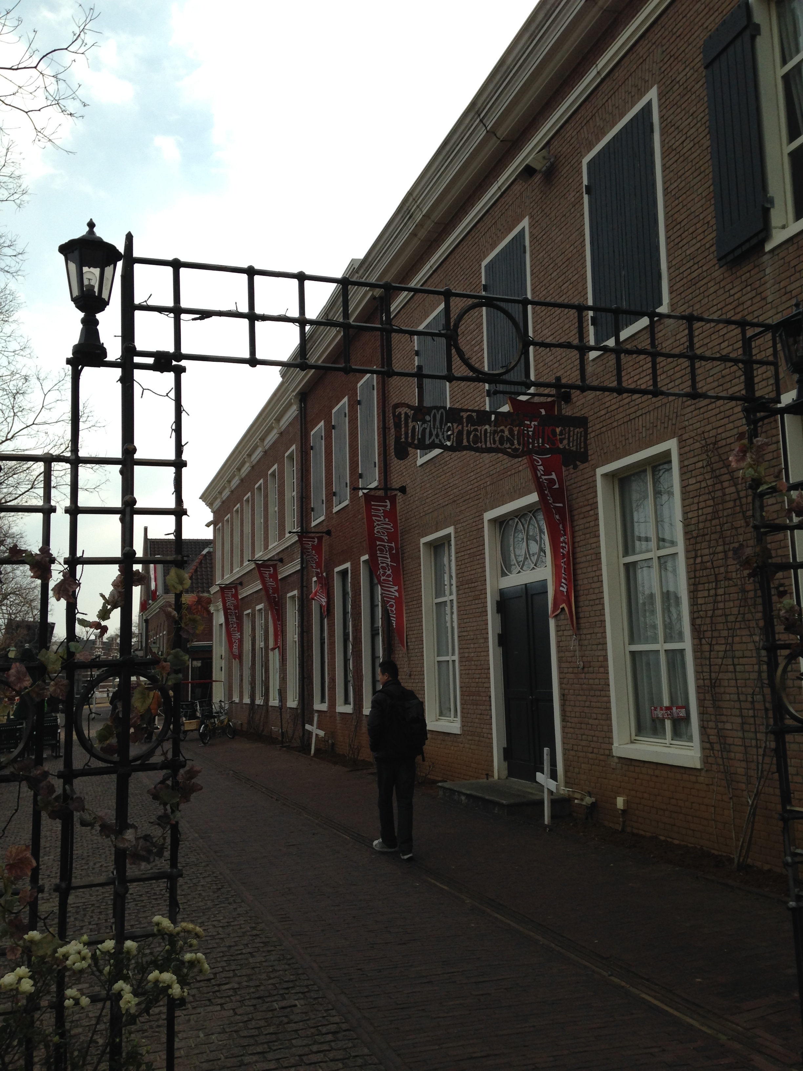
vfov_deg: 55.4
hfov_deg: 42.9
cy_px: 536
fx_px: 1021
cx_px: 402
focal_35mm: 33
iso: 50
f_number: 2.4
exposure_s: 1/1506
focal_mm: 4.12
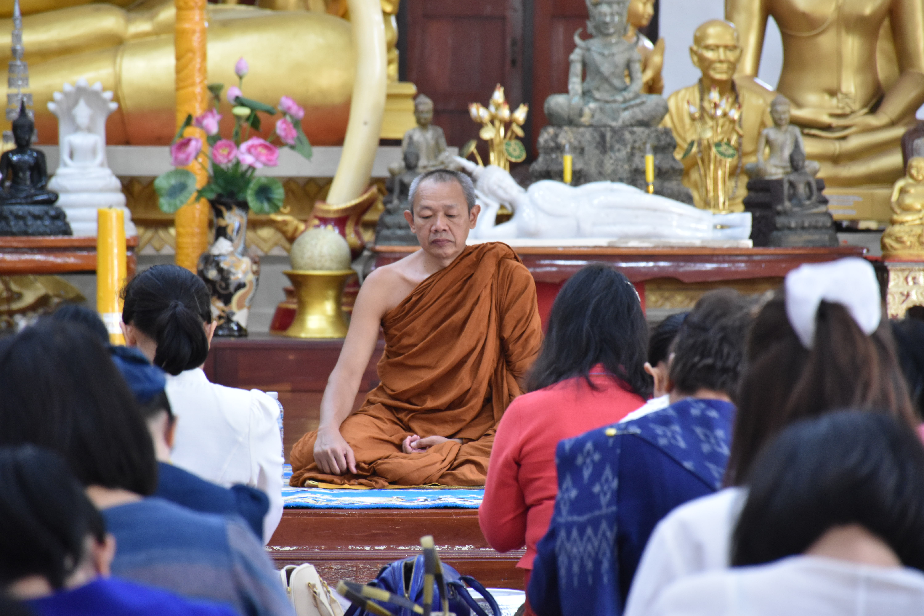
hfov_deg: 9.8
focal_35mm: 210
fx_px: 5390
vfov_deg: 6.5
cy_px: 308
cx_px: 462
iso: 2000
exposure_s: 1/20
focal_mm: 140
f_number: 5.6
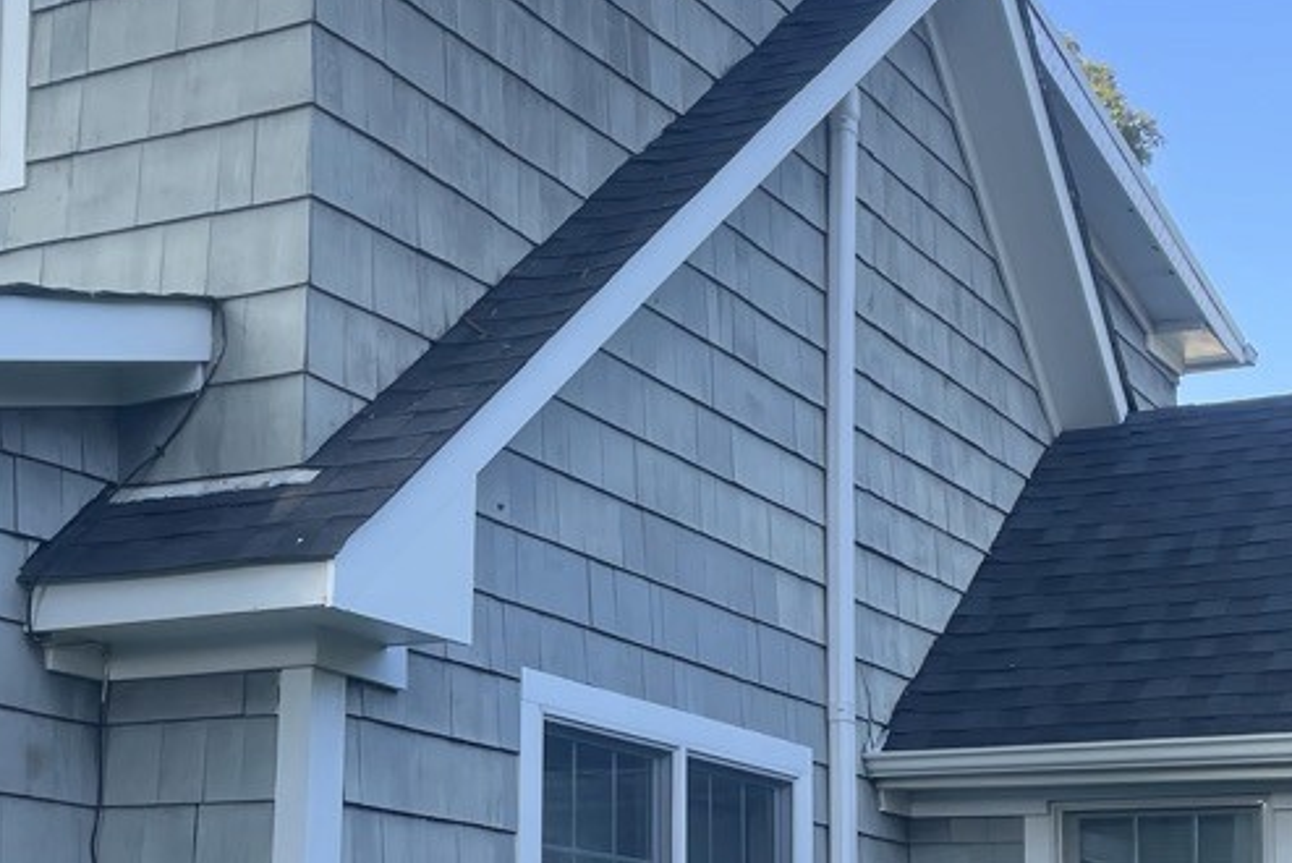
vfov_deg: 19.2
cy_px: 758
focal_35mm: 70
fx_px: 2514
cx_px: 520
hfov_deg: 28.8
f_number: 1.6
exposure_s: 1/578
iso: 32
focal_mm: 4.2
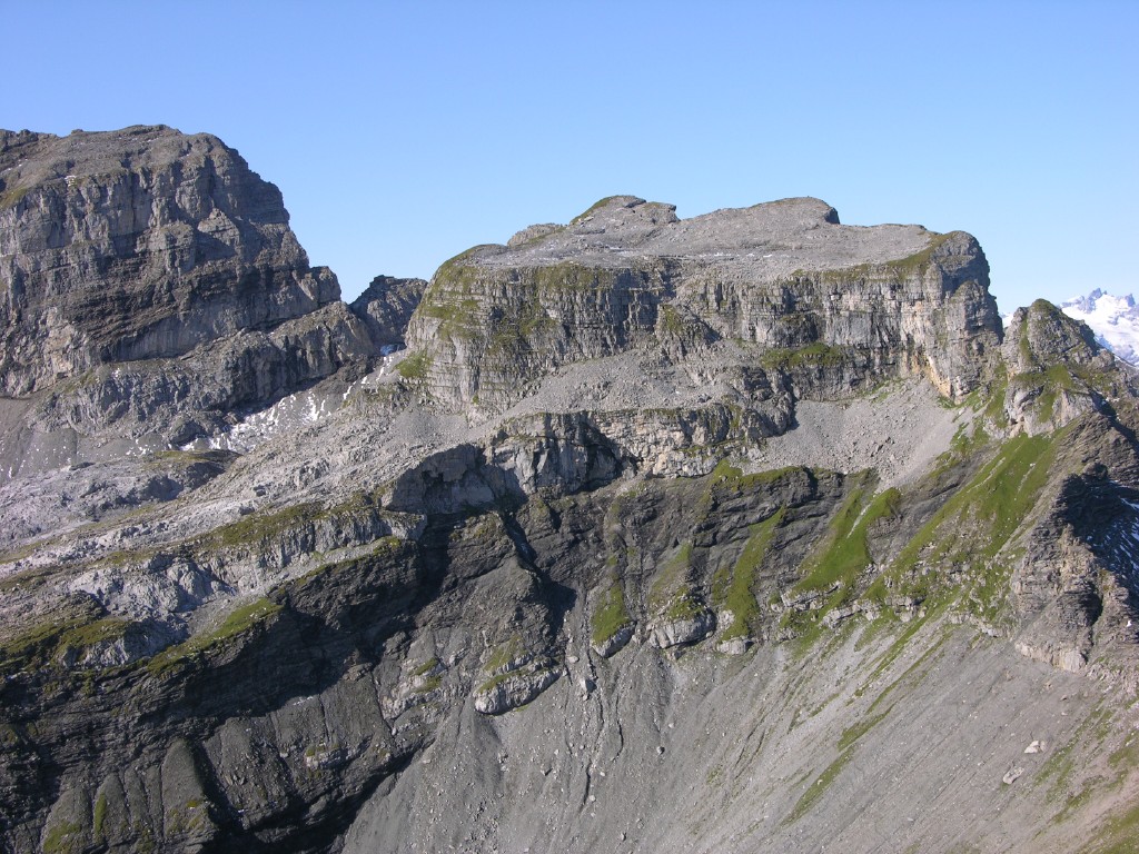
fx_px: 1908
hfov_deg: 33.2
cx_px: 570
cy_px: 427
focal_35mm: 58
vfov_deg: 25.2
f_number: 5
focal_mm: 14.7
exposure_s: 1/267
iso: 50
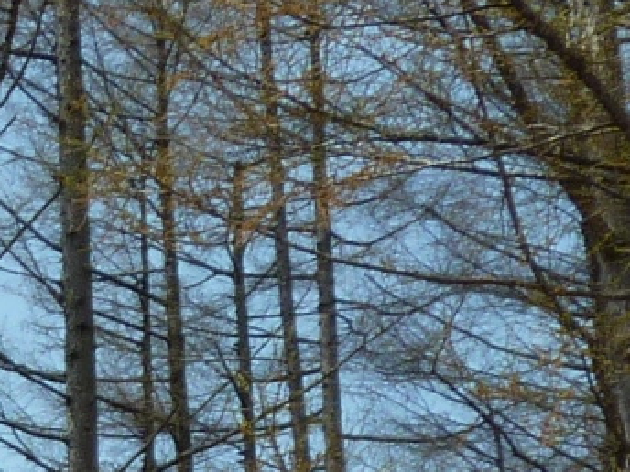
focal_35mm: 149
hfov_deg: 12.2
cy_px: 825
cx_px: -509
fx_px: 2712
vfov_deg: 9.5
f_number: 4.5
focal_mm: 4.1
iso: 80
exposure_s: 1/400
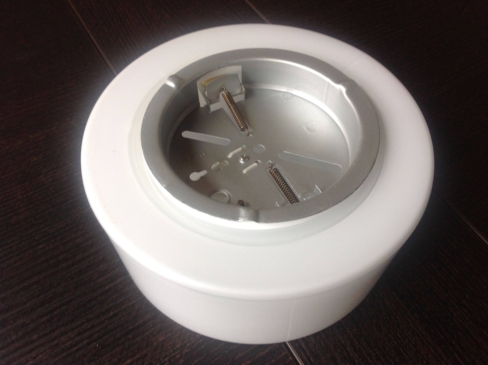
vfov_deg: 40.6
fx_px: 493
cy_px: 182
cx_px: 244
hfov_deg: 52.7
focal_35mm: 35
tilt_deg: -55.1
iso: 50
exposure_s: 1/30
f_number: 2.4
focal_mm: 4.28
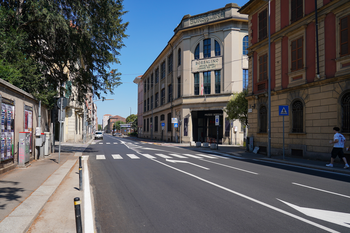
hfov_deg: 73.7
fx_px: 233
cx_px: 175
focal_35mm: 24
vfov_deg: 53.1
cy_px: 116
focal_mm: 24
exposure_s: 1/1250
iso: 200
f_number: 4.5
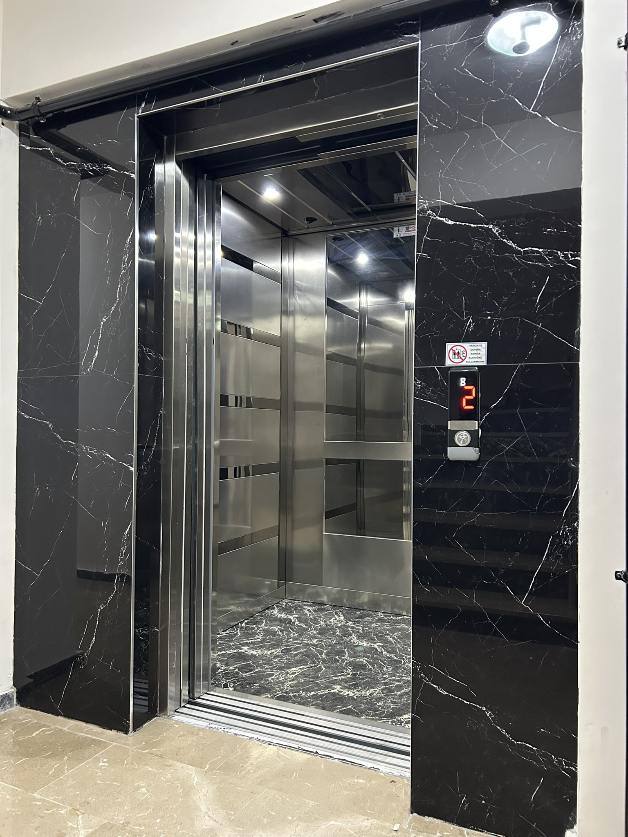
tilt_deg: +1.0
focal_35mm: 26
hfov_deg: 53.1
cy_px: 418
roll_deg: -1.3
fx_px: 629
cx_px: 314
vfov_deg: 67.3
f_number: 1.5
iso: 500
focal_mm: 5.7
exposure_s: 1/33
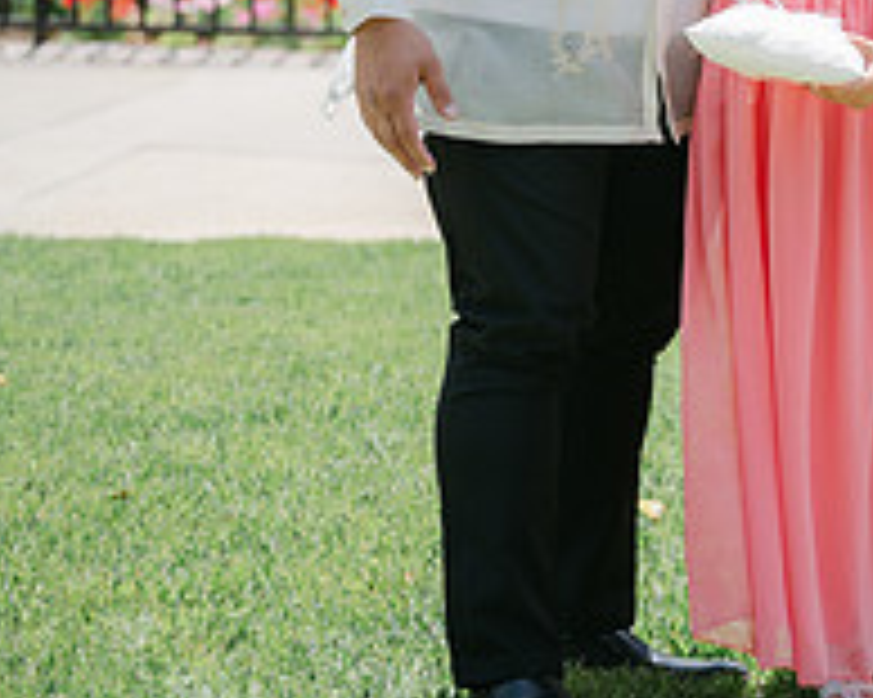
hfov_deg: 12.7
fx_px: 3925
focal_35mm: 152
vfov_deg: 10.1
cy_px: 0
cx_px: 655
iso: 100
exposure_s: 1/5000
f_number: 2.8
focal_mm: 70
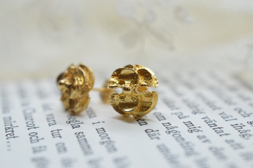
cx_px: 126
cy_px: 84
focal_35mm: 60
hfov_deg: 33.5
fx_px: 421
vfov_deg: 22.5
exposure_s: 1/1600
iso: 4000
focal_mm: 40
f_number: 6.3
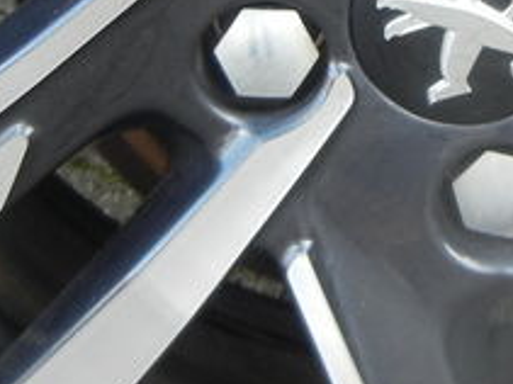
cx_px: 452
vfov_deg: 10.3
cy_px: -34
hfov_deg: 13.8
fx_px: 2103
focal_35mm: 142
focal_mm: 5.4
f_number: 3.5
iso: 160
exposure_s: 1/39.3
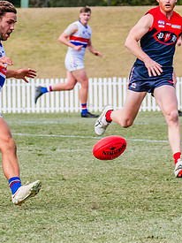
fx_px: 5016
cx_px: -20
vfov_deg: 2.8
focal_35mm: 715
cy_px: 53
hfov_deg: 2.1
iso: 800
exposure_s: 1/1600
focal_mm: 195
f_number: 8
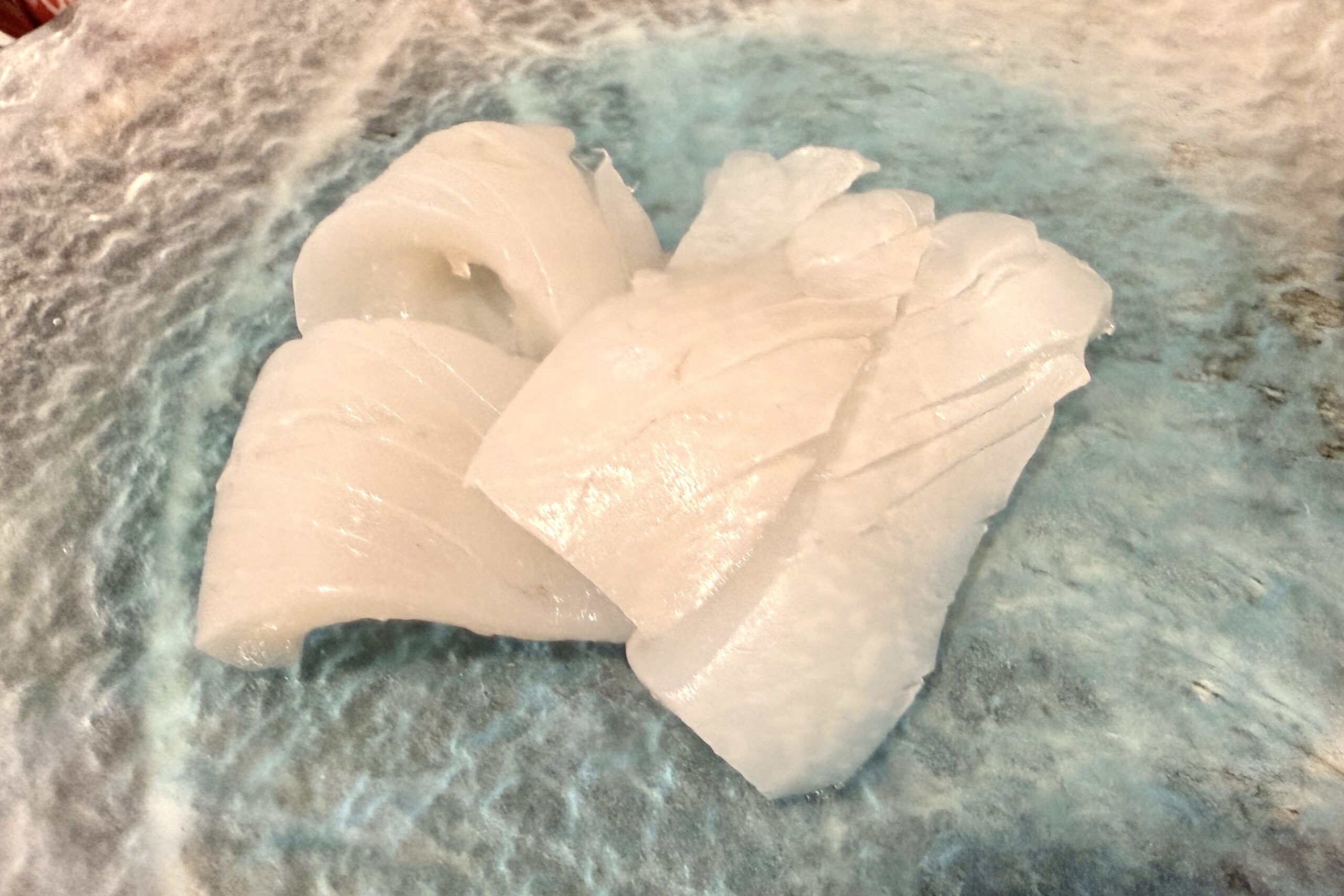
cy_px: 417
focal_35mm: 25
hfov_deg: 71.5
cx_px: 673
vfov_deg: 51.2
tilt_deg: -48.5
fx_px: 933
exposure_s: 1/50
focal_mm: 2.22
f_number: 2.2
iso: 400
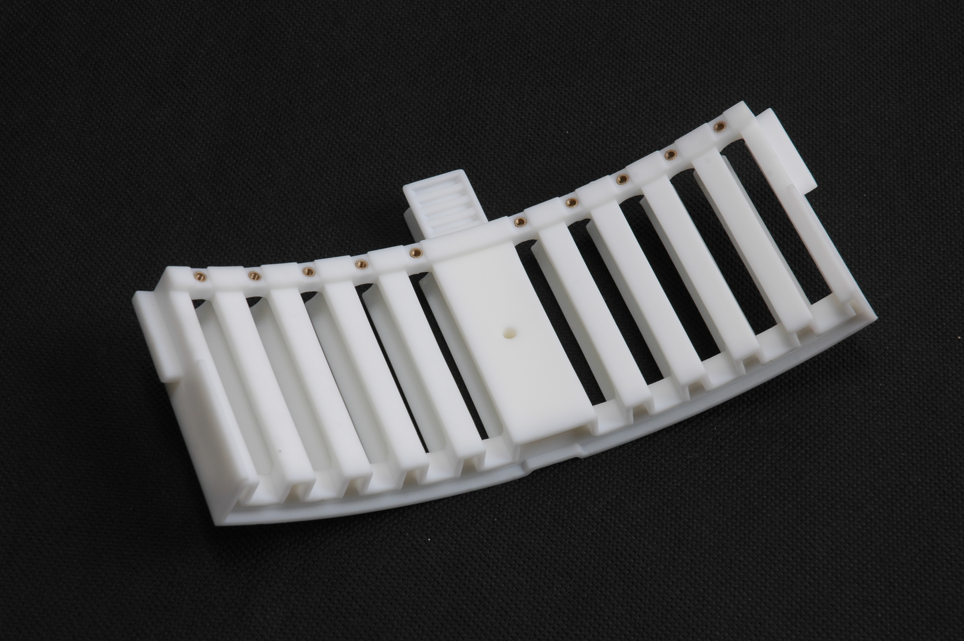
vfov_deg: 14.7
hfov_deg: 21.9
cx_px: 482
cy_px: 320
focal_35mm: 93
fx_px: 2488
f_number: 13
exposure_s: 1/125
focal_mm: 62
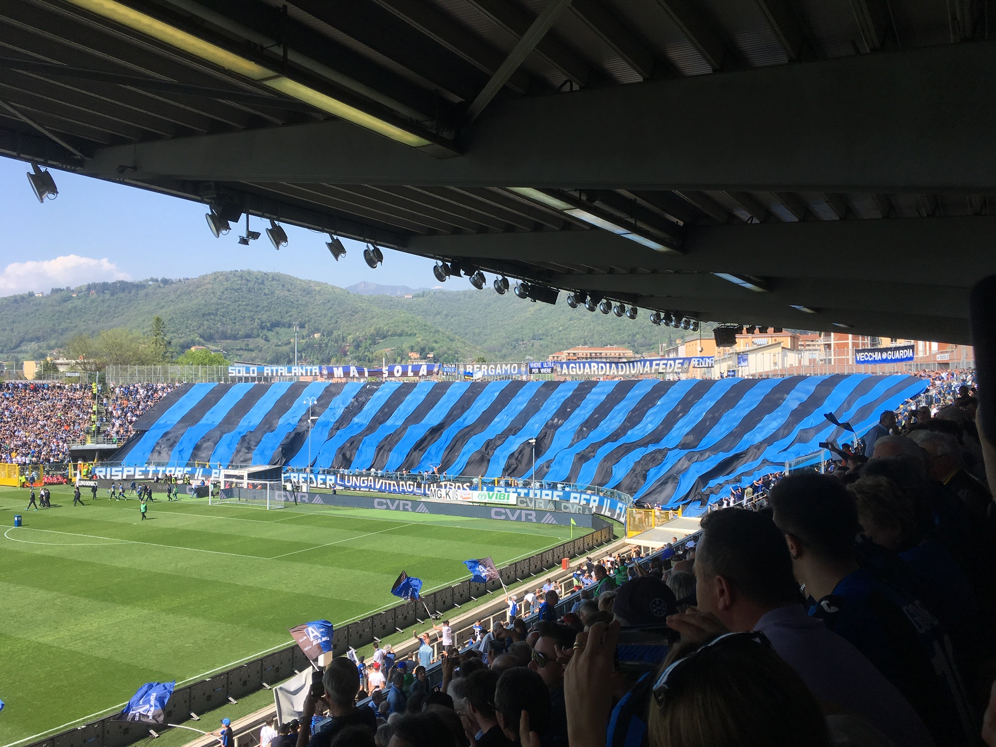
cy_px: 374
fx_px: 834
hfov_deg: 61.7
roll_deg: +1.2
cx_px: 498
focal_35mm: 29
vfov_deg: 48.2
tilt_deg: +1.2
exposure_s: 1/1221
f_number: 2.2
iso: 25
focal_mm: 4.15
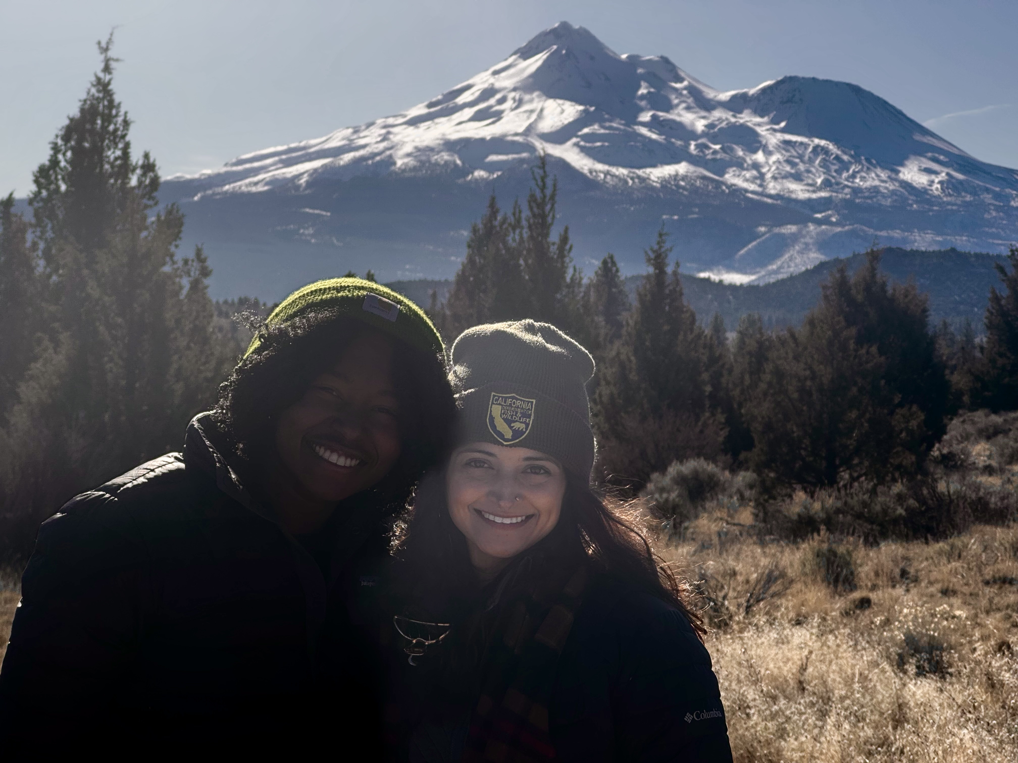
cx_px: 509
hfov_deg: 25.3
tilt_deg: -1.6
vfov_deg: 19.1
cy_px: 382
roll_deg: -0.1
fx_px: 2264
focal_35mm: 77
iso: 25
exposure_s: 1/481
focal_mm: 9
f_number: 2.8
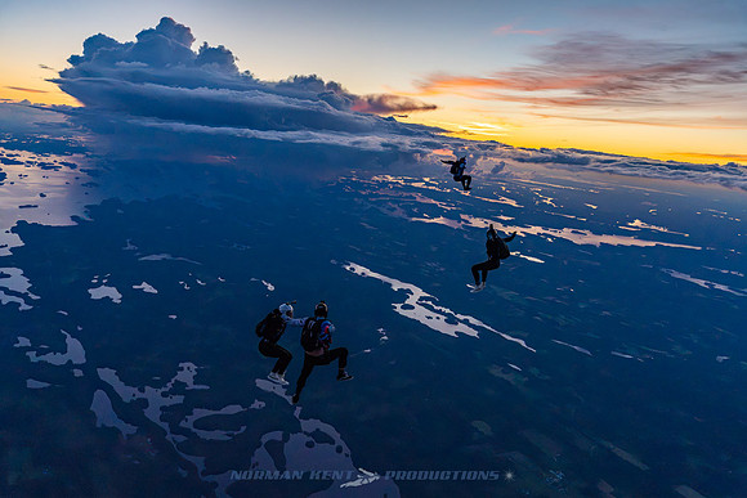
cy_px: 249
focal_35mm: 28
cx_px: 374
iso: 1000
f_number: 4
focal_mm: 28
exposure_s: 1/2000
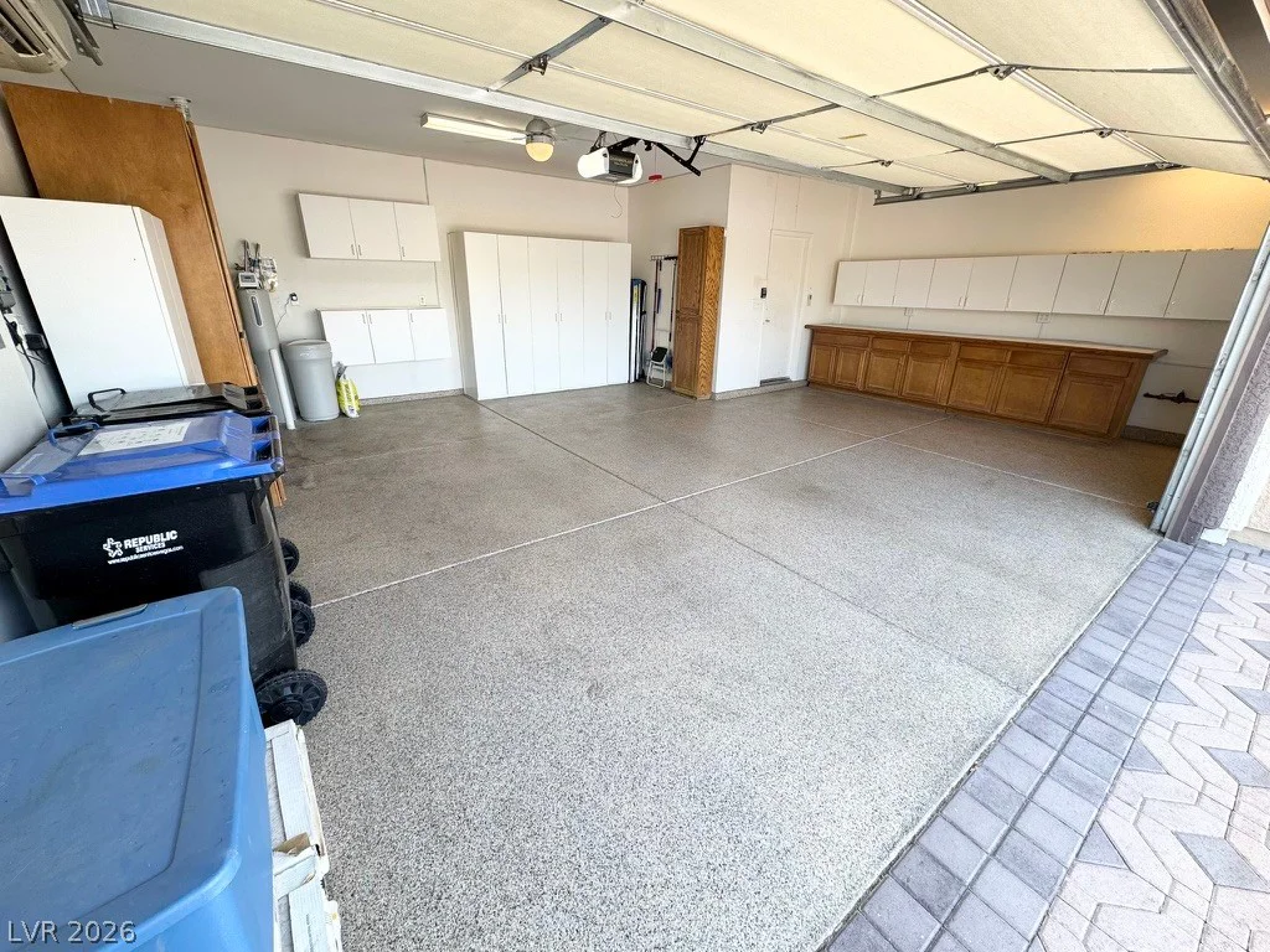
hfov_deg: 102.1
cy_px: 476
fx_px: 514
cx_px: 635
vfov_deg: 85.7
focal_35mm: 14
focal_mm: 2.22
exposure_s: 1/136
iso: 40
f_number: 2.2
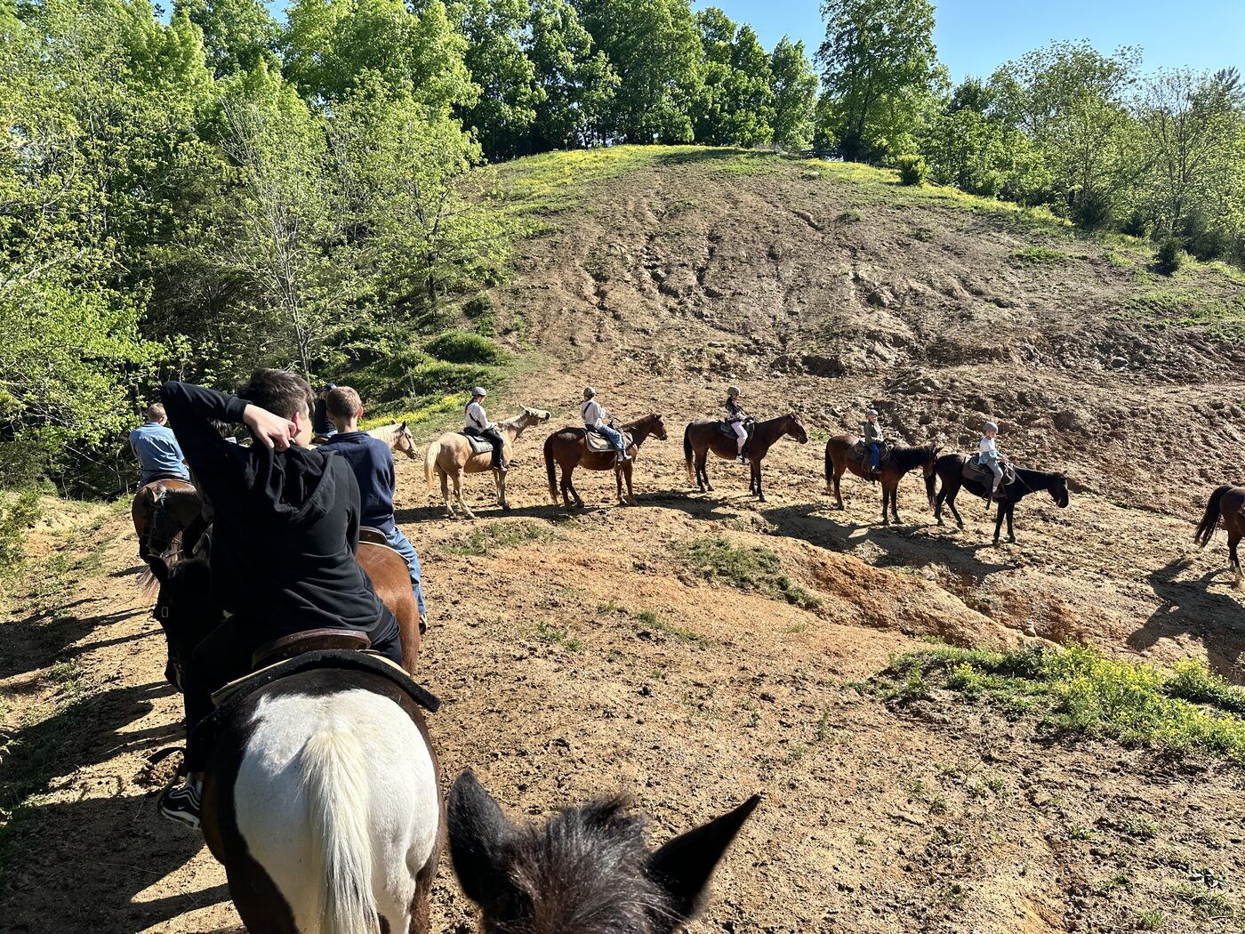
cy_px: 467
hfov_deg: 71.6
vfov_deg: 56.8
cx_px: 622
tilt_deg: -15.8
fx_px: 863
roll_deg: -2.1
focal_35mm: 24
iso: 80
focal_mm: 6.86
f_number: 1.78
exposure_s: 1/2353
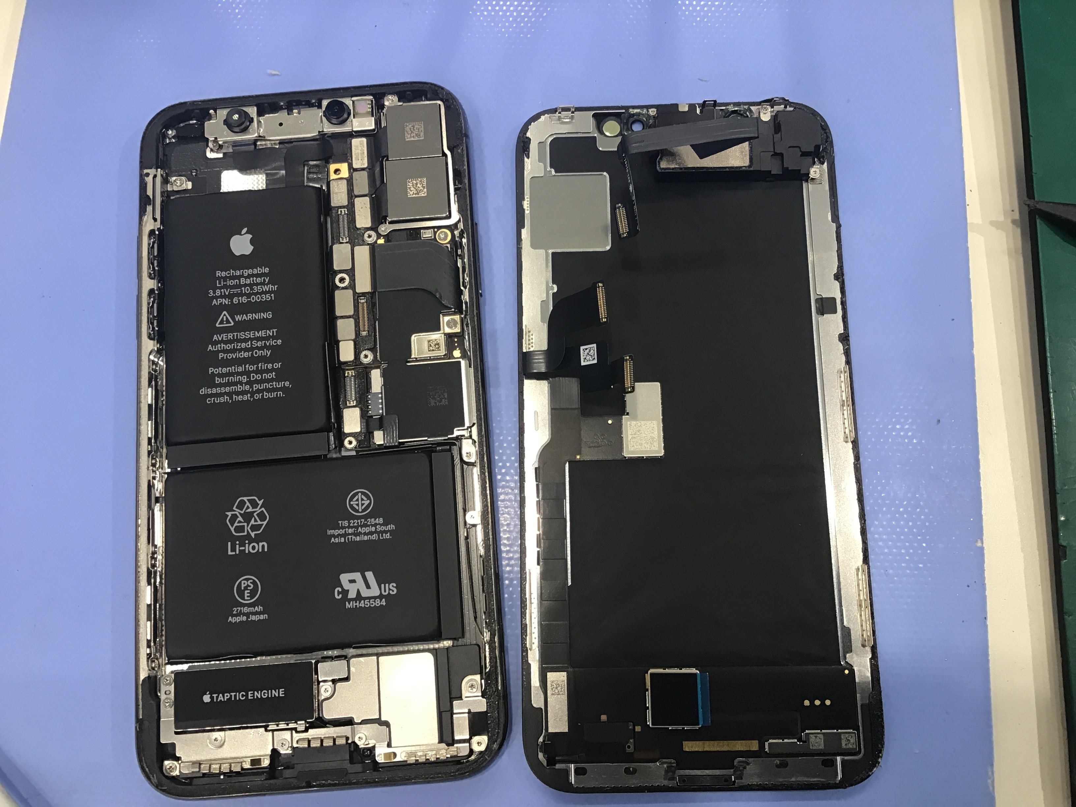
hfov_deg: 58.4
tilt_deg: -78.4
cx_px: 538
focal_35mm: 31
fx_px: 964
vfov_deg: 45.4
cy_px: 404
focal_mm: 3.3
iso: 64
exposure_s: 1/30
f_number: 2.4
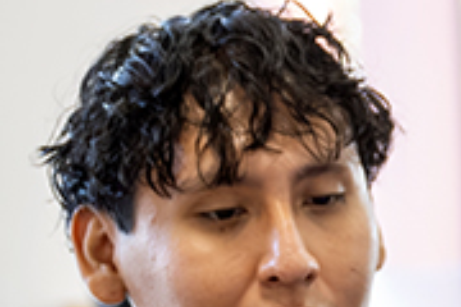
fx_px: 4456
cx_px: 966
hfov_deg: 5.8
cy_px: 391
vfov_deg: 3.9
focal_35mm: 348
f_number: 2.8
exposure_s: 1/250
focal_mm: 58
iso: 1250
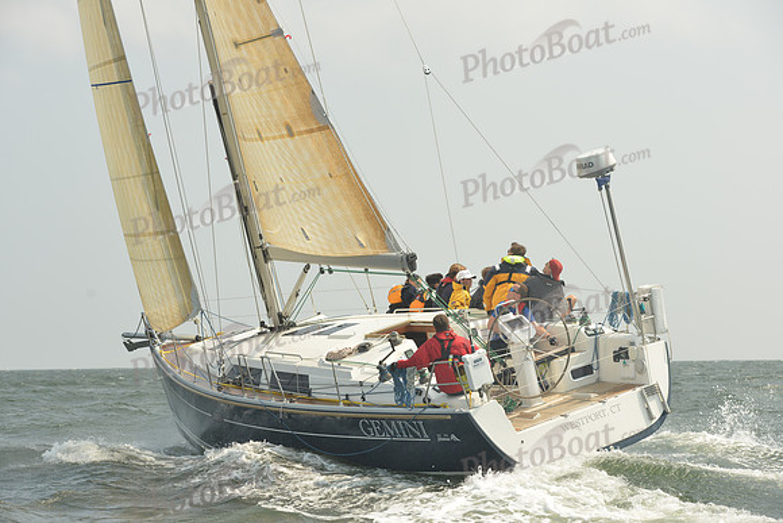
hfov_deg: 20.4
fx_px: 2175
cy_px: 262
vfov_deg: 13.7
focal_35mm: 100
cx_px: 392
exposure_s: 1/1250
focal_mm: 100
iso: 320
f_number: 8
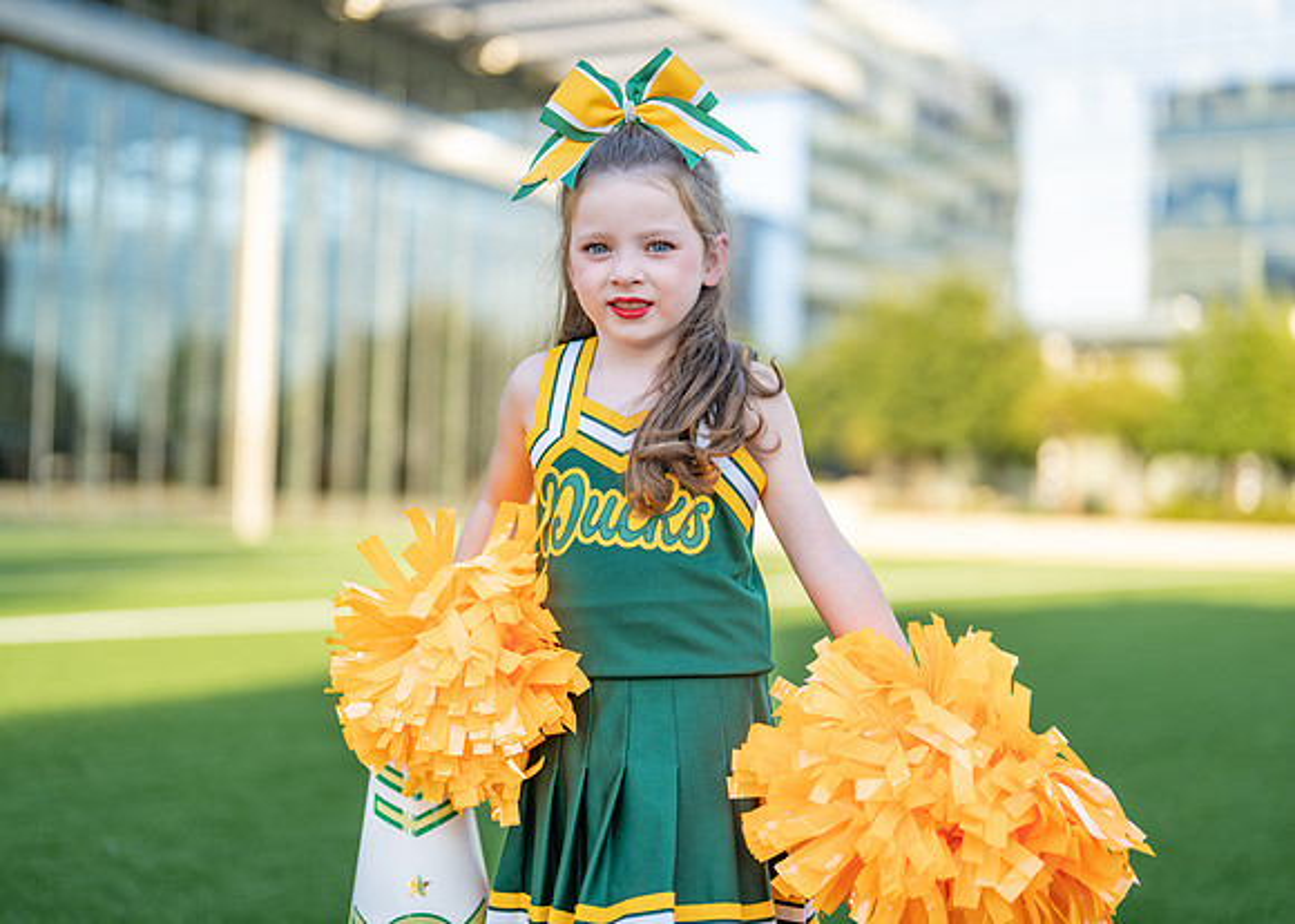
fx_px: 1926
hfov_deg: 37.2
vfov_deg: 27.0
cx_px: 648
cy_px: 462
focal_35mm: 52
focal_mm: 50
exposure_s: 1/1250
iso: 100
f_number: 1.2
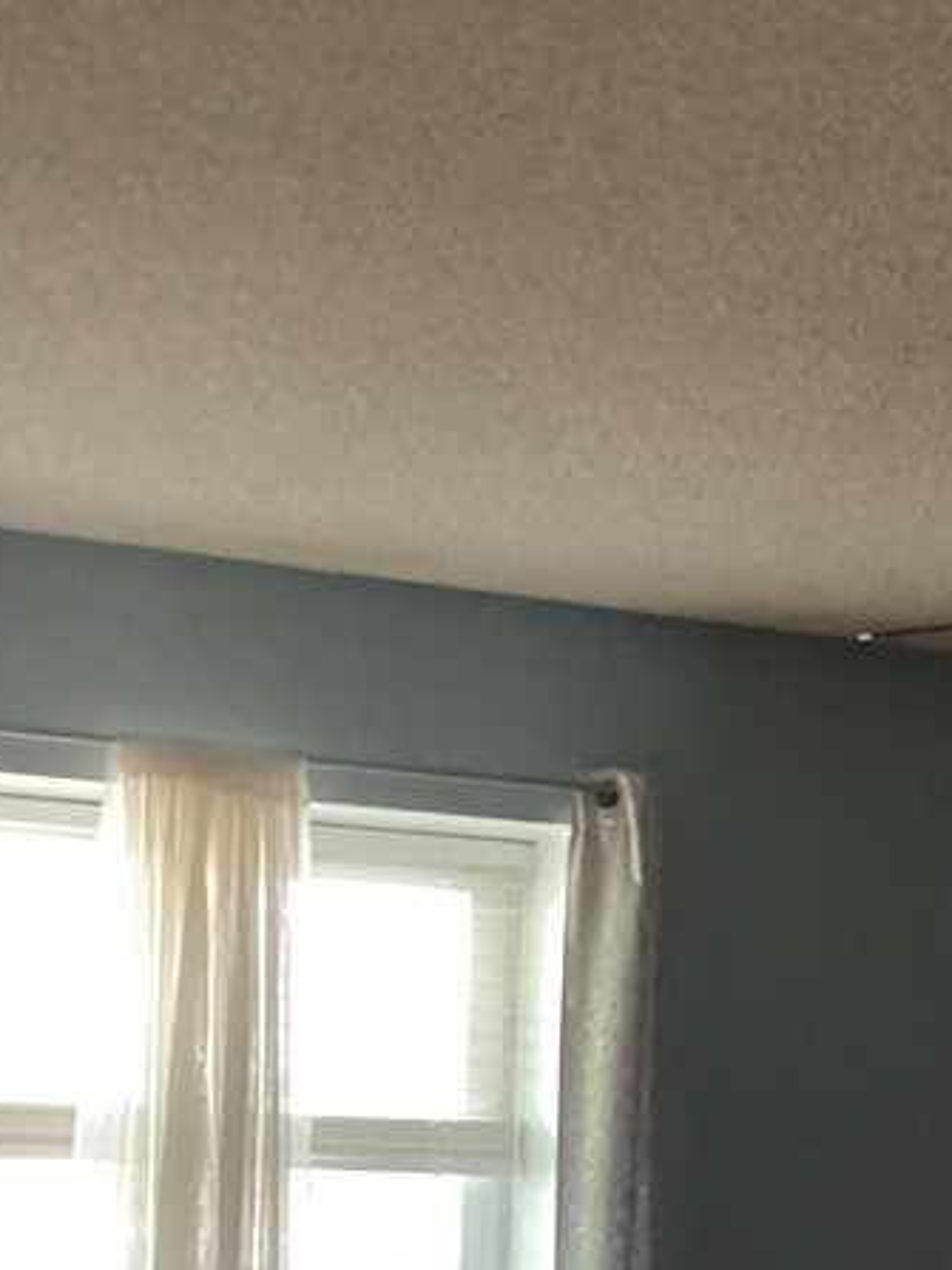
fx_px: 2605
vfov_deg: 26.0
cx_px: 889
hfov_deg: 20.2
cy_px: 1273
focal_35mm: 71
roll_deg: -2.9
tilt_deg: -3.8
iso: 500
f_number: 2.4
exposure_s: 1/30
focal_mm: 3.3
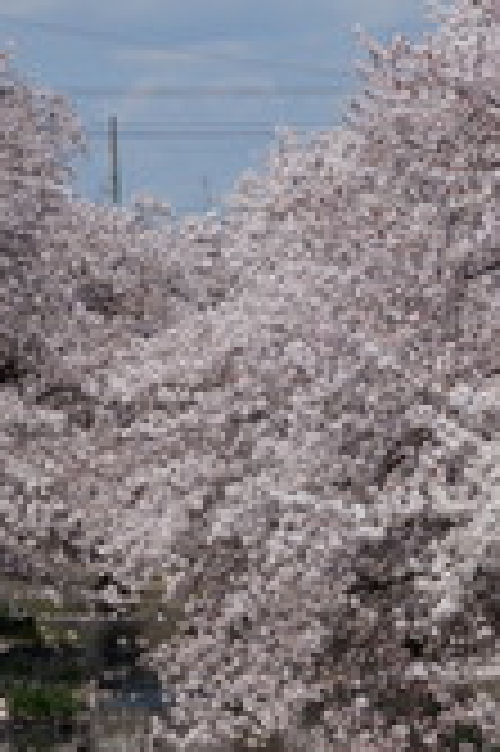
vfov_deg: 7.9
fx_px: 5407
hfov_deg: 5.3
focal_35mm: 259
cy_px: 941
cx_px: 619
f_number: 9
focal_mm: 48
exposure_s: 1/400
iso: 100
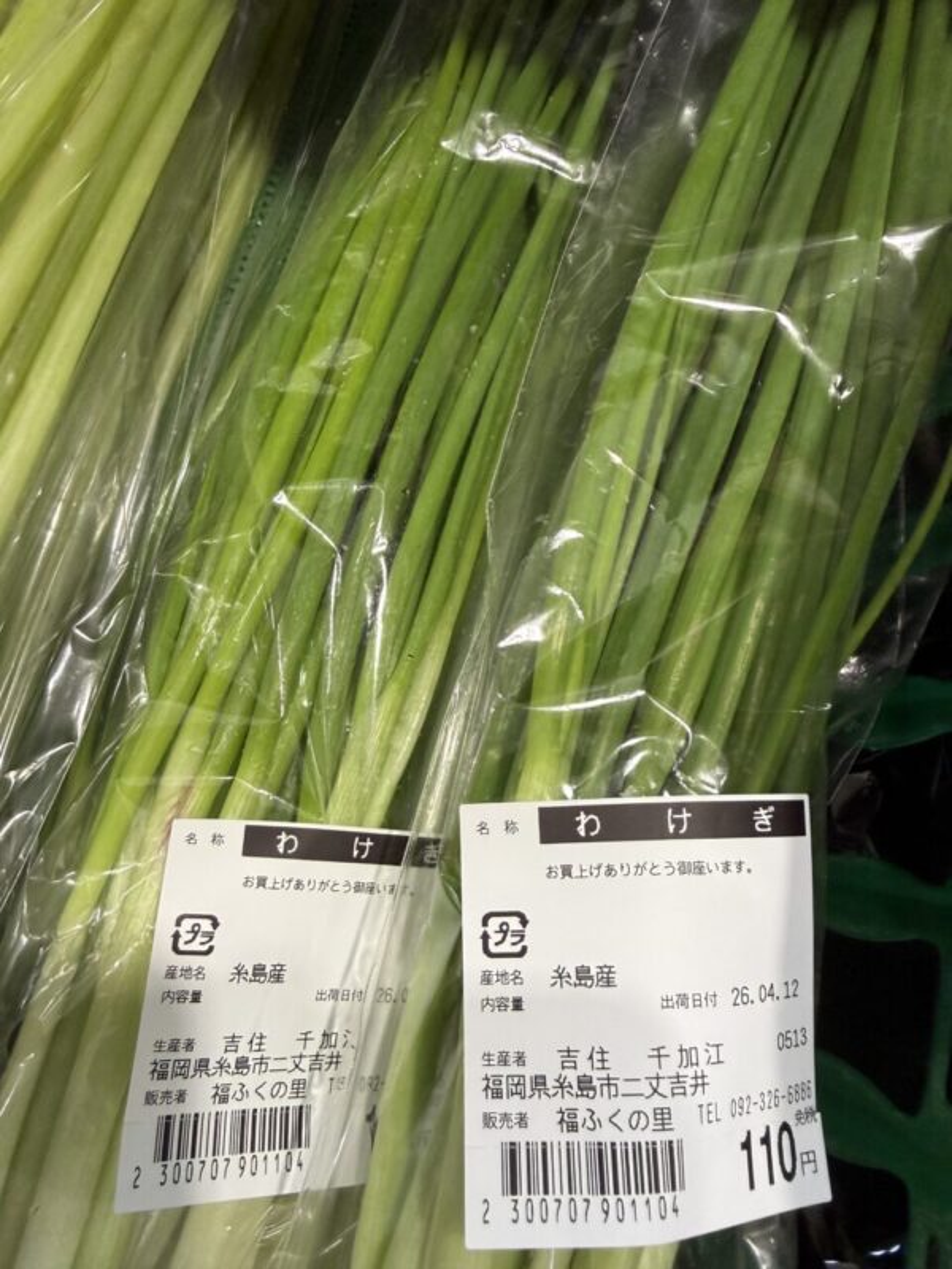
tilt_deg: -59.3
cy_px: 634
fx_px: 880
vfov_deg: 71.6
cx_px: 476
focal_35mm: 24
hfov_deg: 56.8
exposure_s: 1/120
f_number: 2.2
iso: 250
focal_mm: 2.22
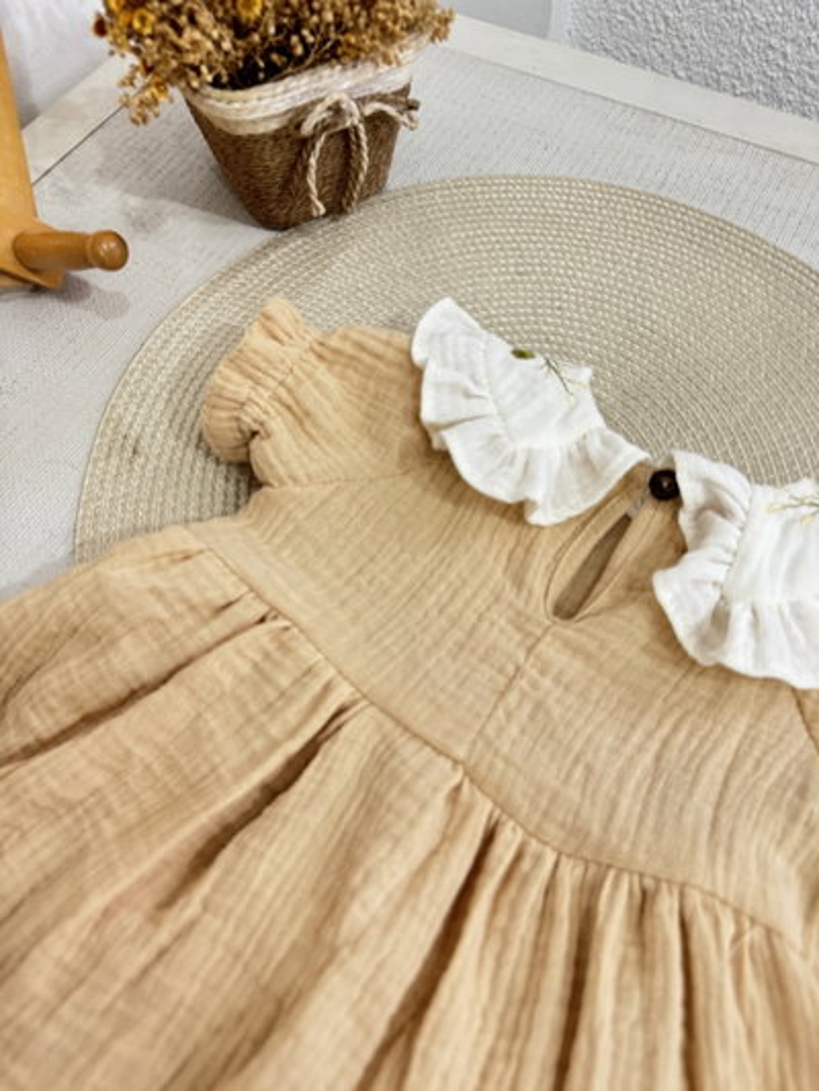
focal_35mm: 24
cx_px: 410
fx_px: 757
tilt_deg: -62.2
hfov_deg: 56.8
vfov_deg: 71.6
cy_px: 546
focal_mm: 6.76
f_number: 1.78
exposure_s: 1/50
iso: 250
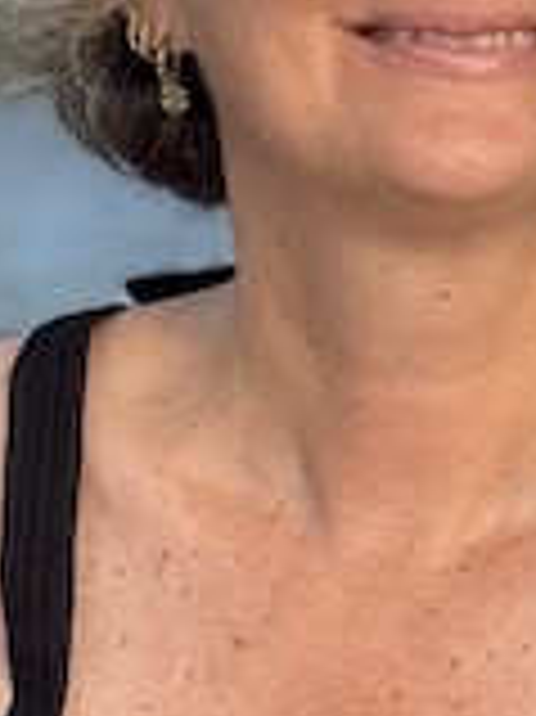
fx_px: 6388
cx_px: 234
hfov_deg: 4.8
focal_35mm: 309
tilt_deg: -8.7
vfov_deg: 6.4
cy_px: 824
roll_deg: -3.3
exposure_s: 1/1724
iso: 64
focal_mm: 6.76
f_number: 1.78
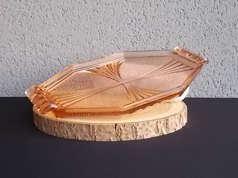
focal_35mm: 50
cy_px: 89
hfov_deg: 38.2
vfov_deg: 29.1
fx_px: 344
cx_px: 119
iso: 400
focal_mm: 9
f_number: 4.5
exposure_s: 1/200
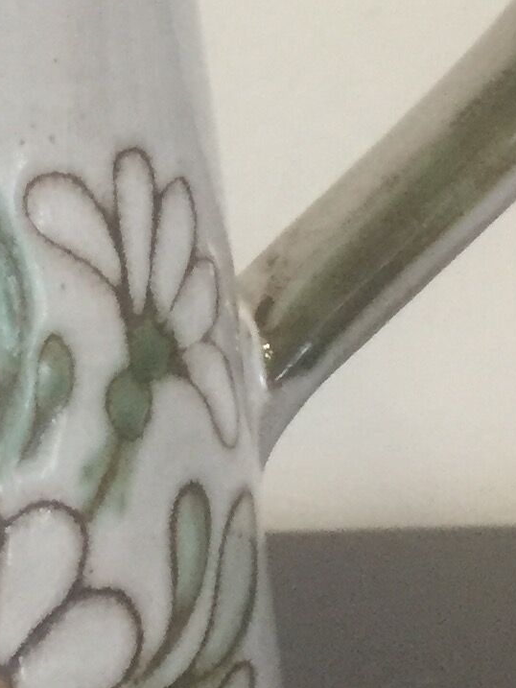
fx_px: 2623
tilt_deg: -11.4
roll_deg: +1.5
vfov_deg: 14.9
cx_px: -125
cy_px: 260
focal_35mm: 132
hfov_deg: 11.0
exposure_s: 1/33
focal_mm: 4.15
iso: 250
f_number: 2.2
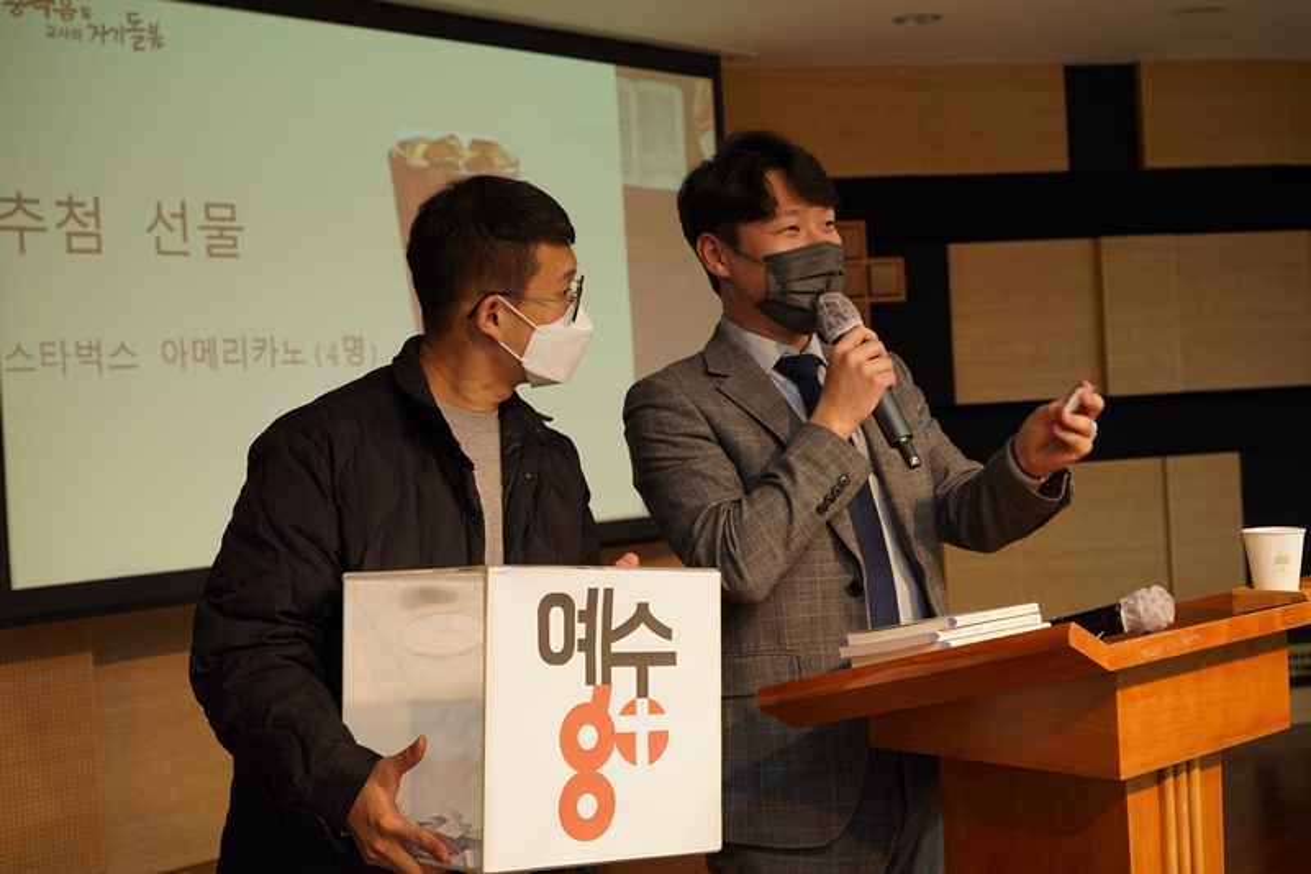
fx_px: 1675
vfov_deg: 29.2
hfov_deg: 42.8
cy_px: 437
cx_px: 656
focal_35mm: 46
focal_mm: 46
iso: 640
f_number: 5.6
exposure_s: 1/60
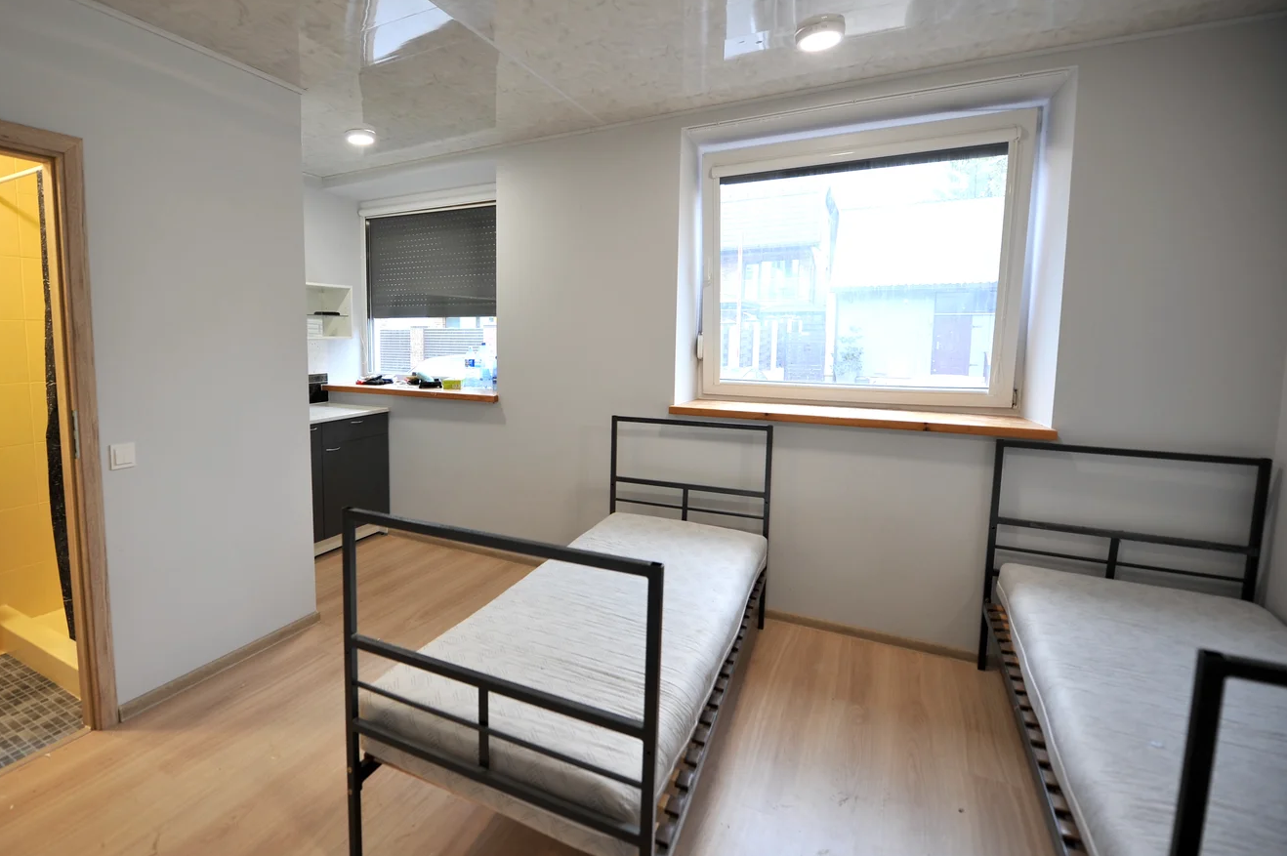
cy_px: 389
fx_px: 607
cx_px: 509
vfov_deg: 70.2
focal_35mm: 17
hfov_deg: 92.0
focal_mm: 14
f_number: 2.8
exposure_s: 1/80
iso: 200
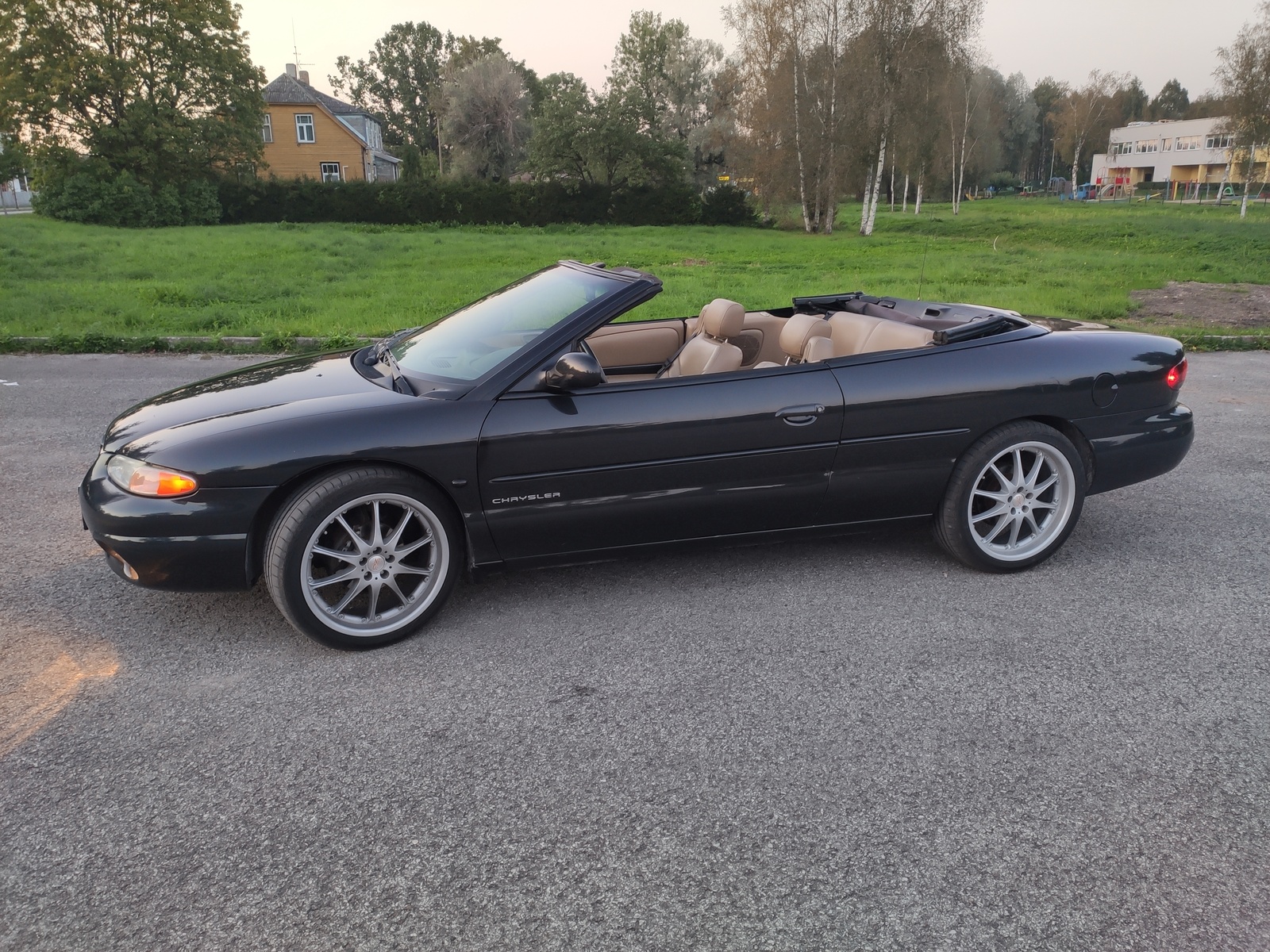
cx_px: 635
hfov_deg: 67.3
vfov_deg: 53.1
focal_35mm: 26
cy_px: 476
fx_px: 954
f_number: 1.75
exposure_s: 1/33
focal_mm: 4.77
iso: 198
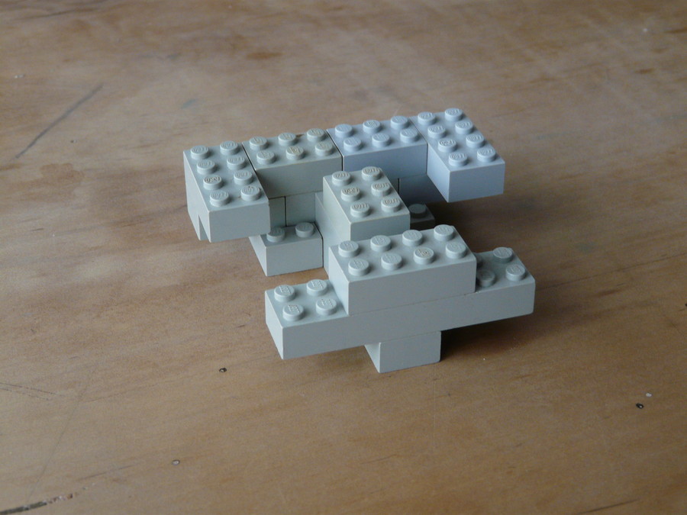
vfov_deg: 22.3
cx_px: 344
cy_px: 258
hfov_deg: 29.4
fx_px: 1310
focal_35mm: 66
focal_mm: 10.8
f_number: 3.2
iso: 200
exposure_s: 1/8
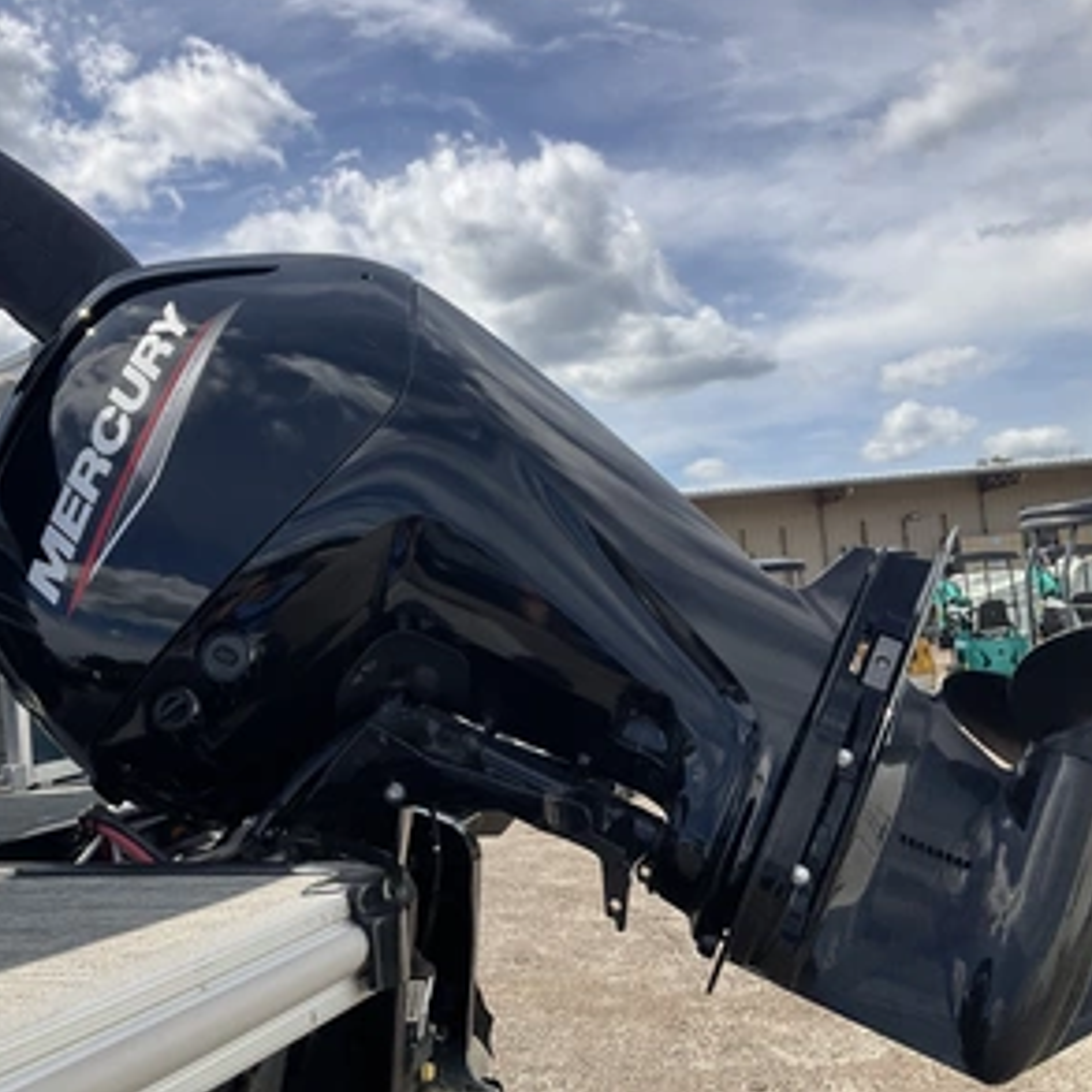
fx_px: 1249
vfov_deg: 47.2
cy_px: 537
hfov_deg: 46.9
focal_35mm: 35
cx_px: 425
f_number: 1.8
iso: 25
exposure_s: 1/2058
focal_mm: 3
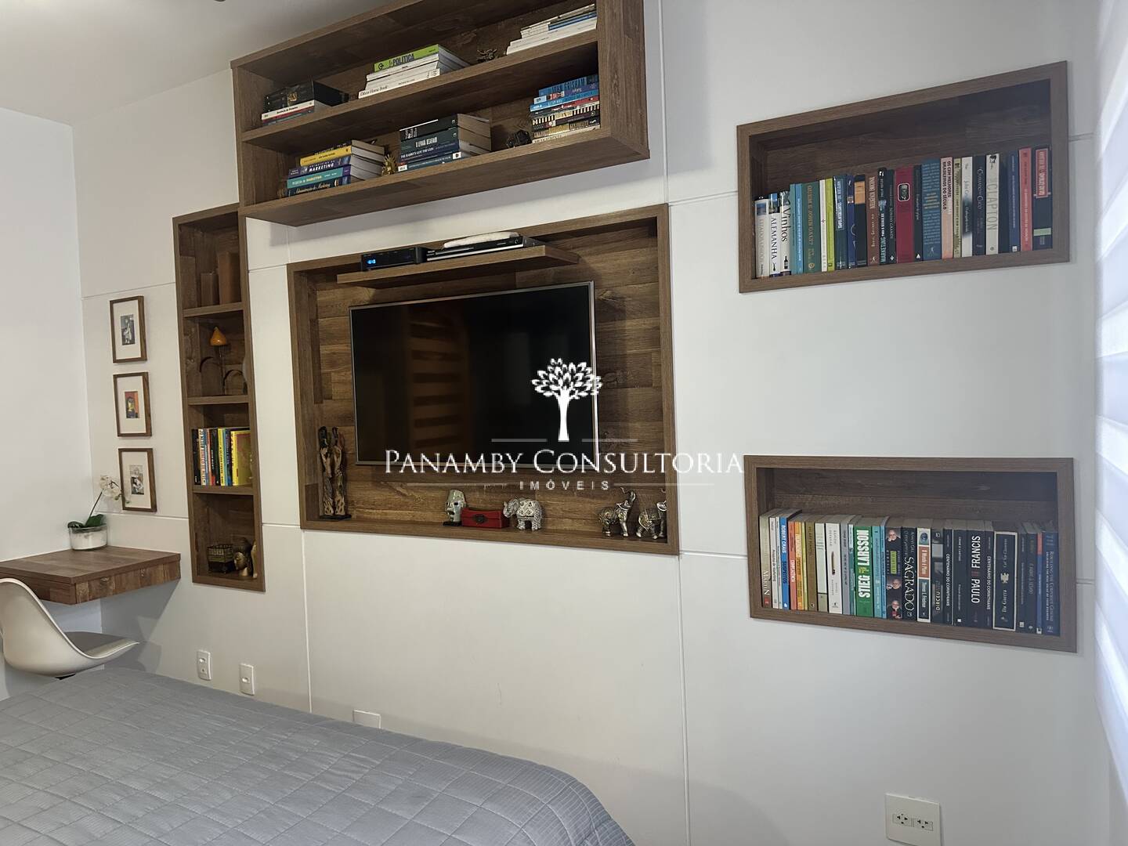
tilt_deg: -1.9
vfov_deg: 56.8
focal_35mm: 24
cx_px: 564
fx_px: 782
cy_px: 423
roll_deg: +1.9
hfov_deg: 71.6
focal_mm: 6.86
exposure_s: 1/60
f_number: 1.78
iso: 500
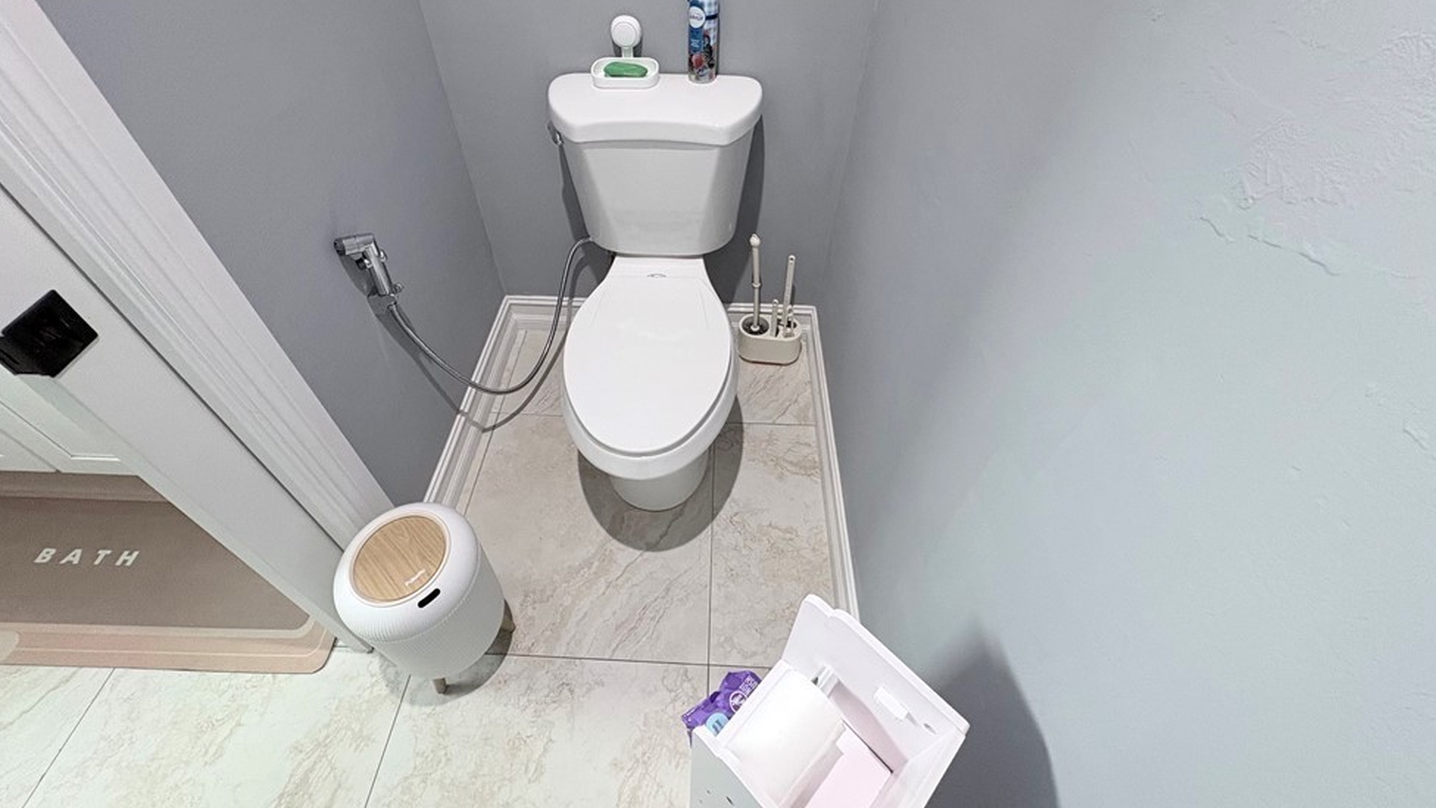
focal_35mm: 16
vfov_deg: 66.3
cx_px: 694
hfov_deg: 99.3
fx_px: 609
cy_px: 313
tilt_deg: -45.0
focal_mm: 2.22
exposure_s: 1/60
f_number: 2.2
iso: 400
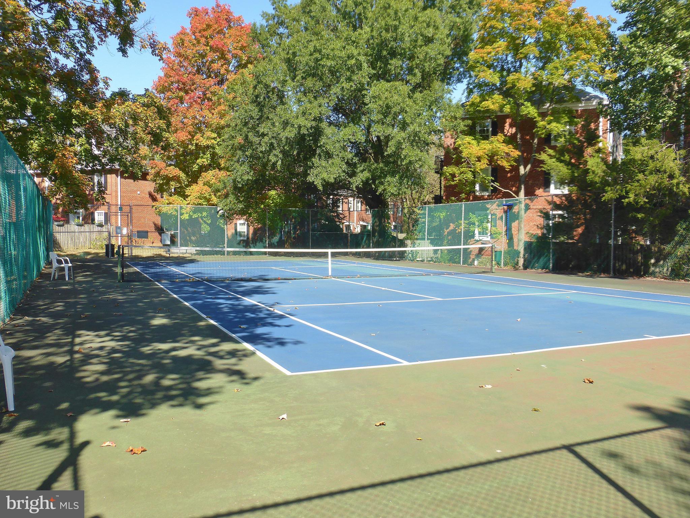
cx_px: 345
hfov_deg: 60.0
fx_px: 598
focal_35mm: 30
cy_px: 259
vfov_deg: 46.8
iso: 100
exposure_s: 1/500
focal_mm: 5.4
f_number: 3.6
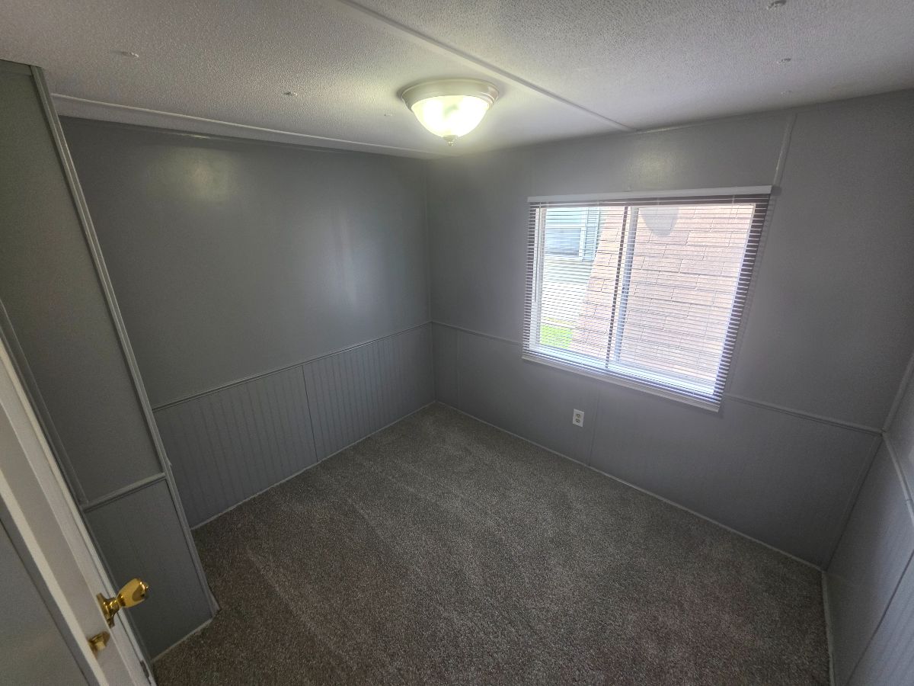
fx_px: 343
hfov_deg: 106.2
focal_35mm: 13
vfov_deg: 89.9
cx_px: 457
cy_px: 343
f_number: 1.9
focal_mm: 2.2
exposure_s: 1/120
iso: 64
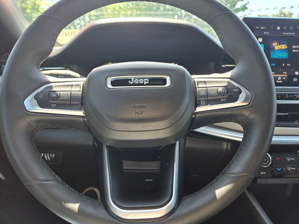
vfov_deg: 58.9
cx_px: 150
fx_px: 199
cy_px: 112
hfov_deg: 73.9
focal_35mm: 23
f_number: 1.8
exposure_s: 1/180
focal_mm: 5.4
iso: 50
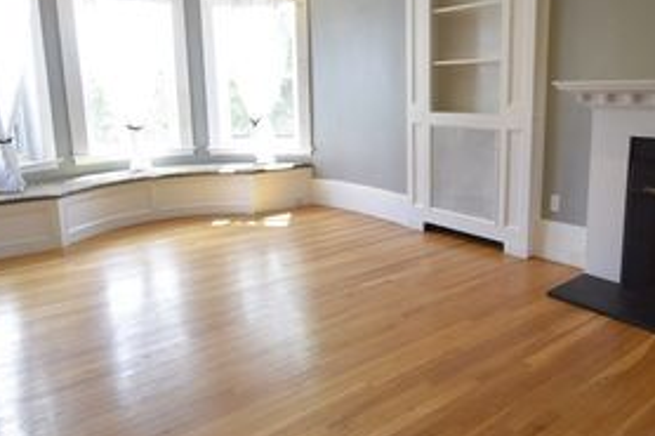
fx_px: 491
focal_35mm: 27
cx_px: 368
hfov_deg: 67.2
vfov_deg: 47.5
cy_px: 166
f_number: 4.5
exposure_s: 1/80
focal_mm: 10
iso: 400
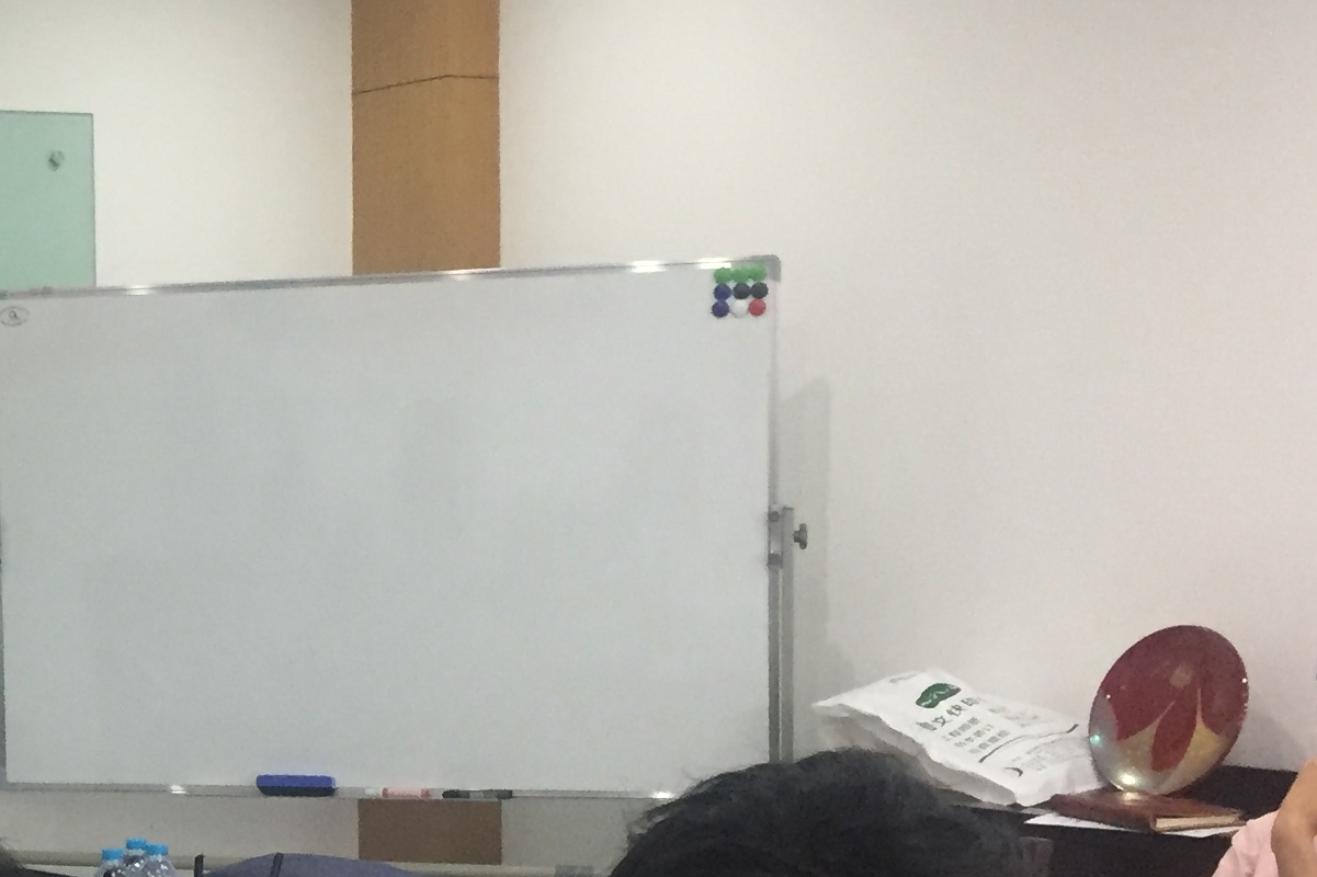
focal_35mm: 82
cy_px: 639
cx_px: -235
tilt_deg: -3.4
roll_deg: +0.9
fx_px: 2999
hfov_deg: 22.9
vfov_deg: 16.6
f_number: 2.2
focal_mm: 4.15
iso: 200
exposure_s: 1/33
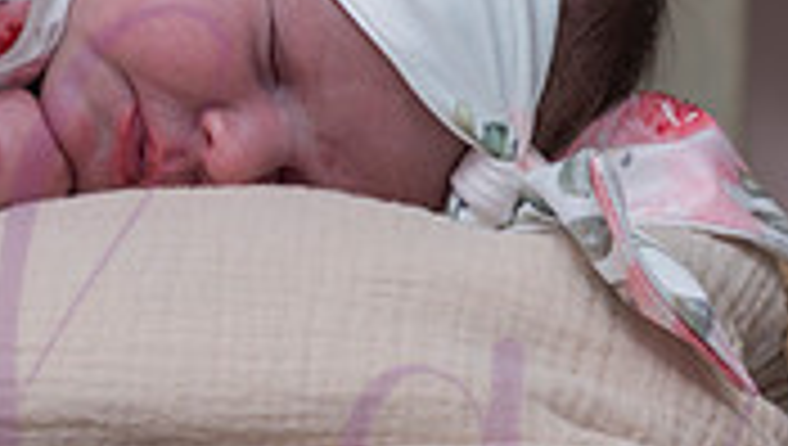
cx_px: -84
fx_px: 6486
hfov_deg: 6.9
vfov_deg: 3.9
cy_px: 93
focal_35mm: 310
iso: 400
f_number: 4
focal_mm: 85
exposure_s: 1/320
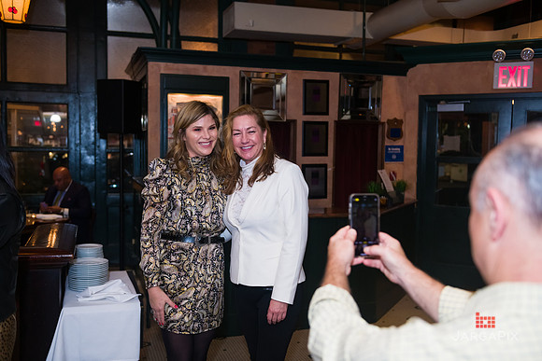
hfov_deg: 50.7
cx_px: 271
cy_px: 180
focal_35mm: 38
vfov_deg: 35.1
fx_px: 572
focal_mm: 38
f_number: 3.2
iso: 1000
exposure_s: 1/125
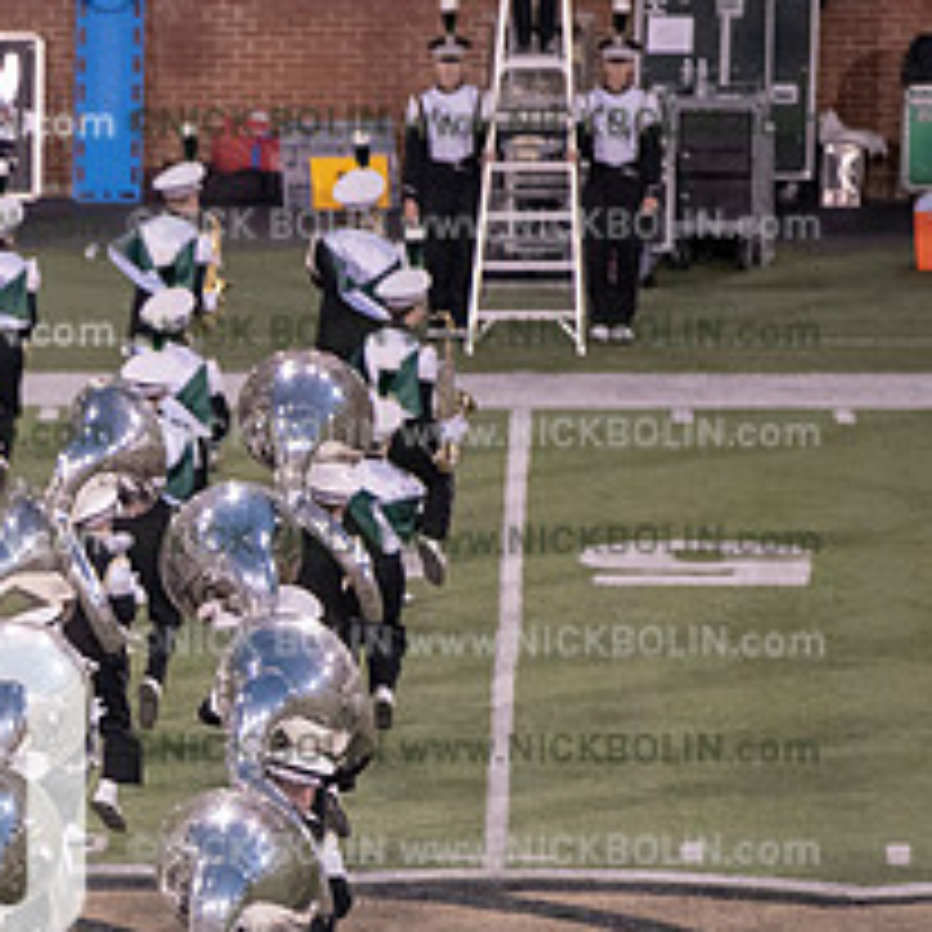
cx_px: -234
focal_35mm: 477
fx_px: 14530
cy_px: 853
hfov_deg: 3.7
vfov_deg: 3.7
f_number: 3.2
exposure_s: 1/1250
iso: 5000
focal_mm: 200
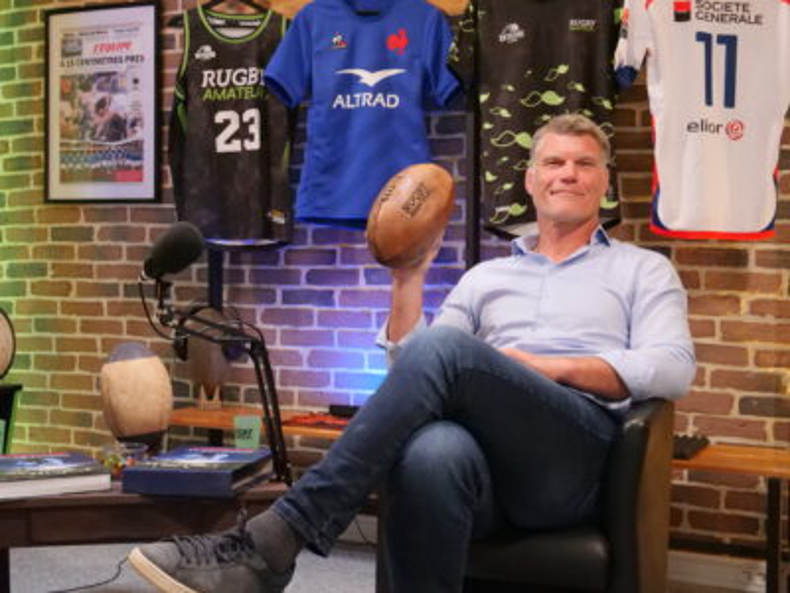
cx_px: 395
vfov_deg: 29.1
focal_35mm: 50
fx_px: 1141
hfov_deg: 38.2
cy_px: 296
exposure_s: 1/25
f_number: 3.5
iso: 3200
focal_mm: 25
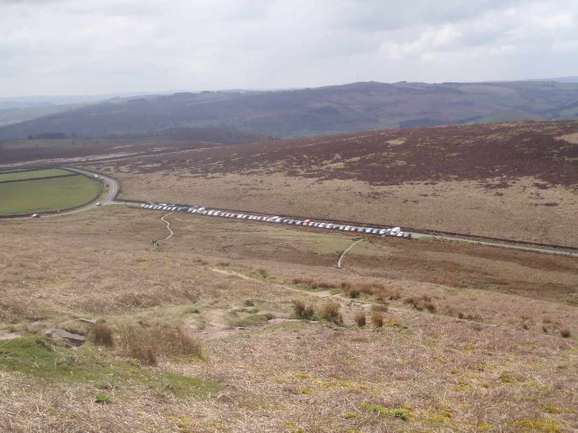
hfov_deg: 38.9
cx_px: 289
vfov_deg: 29.7
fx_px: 818
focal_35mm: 49
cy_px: 216
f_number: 5.6
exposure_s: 1/250
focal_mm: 8.89
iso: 80
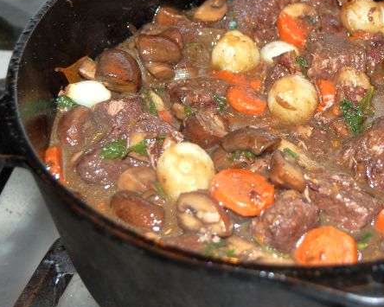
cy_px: 119
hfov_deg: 18.8
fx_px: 1159
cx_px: 259
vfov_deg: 15.1
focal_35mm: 102
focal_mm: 46
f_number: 5.3
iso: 200
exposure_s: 1/60
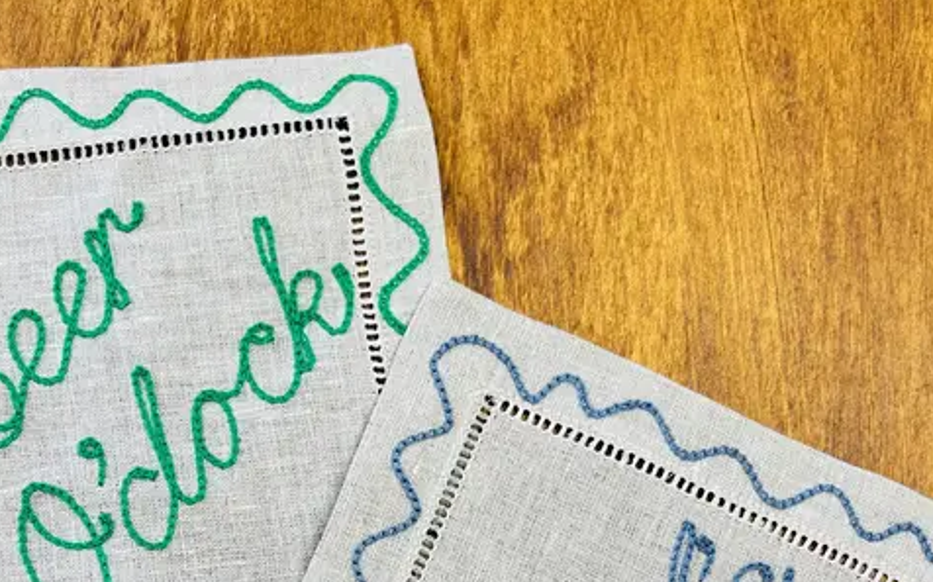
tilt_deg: -82.3
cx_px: 343
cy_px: 655
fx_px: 1296
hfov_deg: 39.3
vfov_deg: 23.6
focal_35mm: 51
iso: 32
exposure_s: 1/131
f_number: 1.5
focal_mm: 5.7
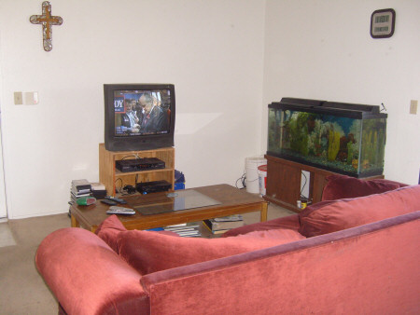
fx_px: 425
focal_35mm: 35
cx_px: 210
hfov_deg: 52.6
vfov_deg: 40.7
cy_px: 158
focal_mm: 5.8
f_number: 2.8
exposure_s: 1/45
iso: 200
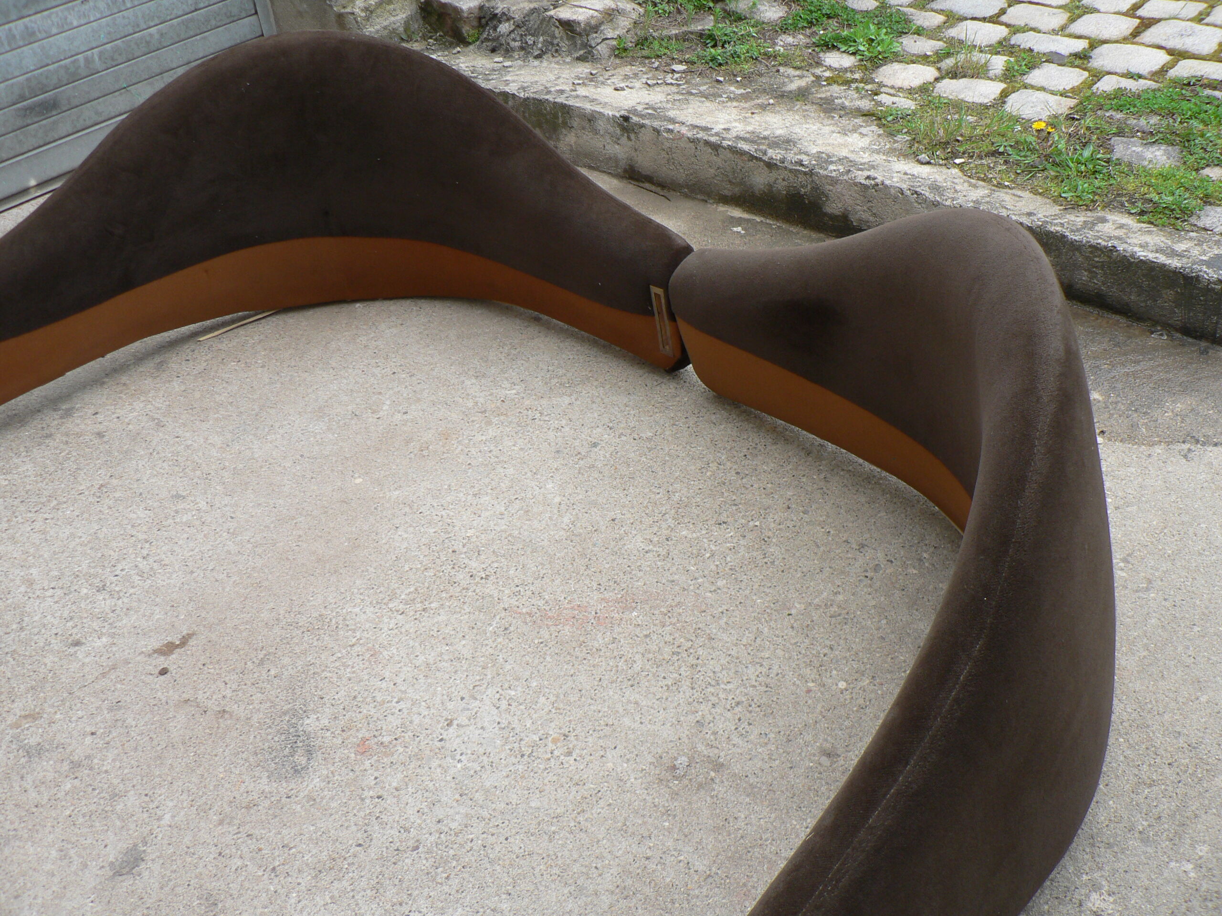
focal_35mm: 36
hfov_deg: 51.4
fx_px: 1271
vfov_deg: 39.7
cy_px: 458
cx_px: 611
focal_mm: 6
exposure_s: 1/125
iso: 80
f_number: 2.8
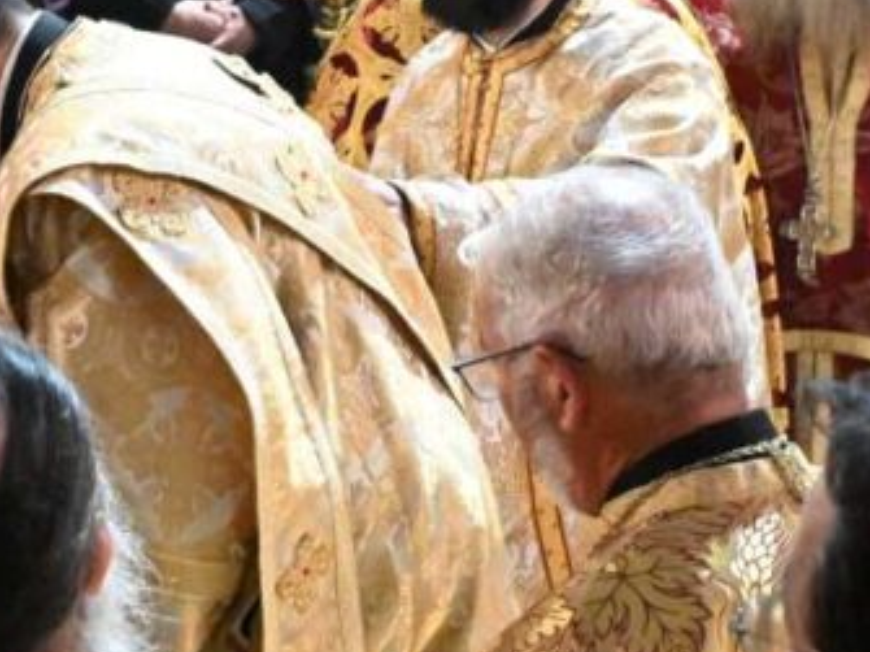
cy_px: -84
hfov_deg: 18.9
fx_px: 2549
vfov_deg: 14.2
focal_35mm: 101
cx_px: 47
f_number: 7.1
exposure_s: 1/160
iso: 25600
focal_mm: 34.5
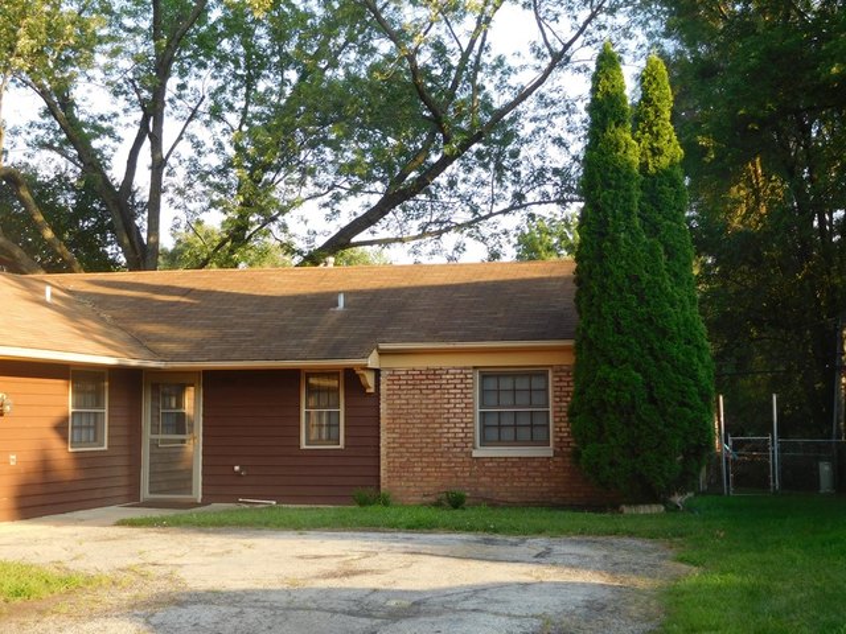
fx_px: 1344
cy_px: 317
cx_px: 423
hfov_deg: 34.9
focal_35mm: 55
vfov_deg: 26.6
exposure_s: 1/125
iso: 125
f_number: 4.2
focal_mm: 9.8
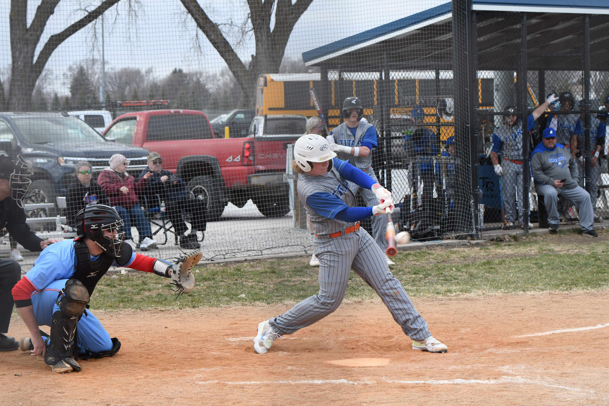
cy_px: 203
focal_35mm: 112
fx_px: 1903
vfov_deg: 12.2
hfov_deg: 18.2
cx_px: 304
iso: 1000
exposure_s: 1/1250
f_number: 7.1
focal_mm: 75
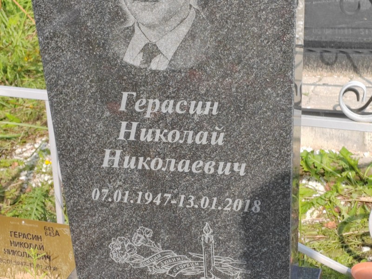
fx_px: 924
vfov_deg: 17.2
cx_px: 186
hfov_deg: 22.8
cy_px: 140
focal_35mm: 86
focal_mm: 5.52
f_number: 1.9
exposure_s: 1/500
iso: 100
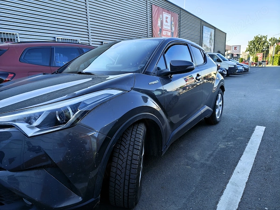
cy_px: 105
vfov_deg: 56.8
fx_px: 194
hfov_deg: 71.6
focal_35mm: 24
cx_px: 140
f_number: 1.8
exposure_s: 1/138
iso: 100
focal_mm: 5.56
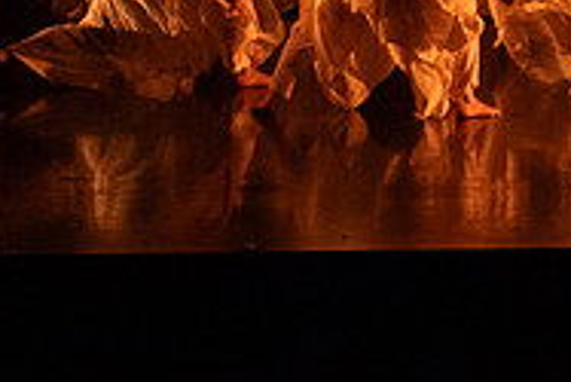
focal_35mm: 139
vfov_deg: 9.7
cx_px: 861
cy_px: -154
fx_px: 2206
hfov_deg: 13.8
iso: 4000
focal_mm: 43
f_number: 3.5
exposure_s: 1/200
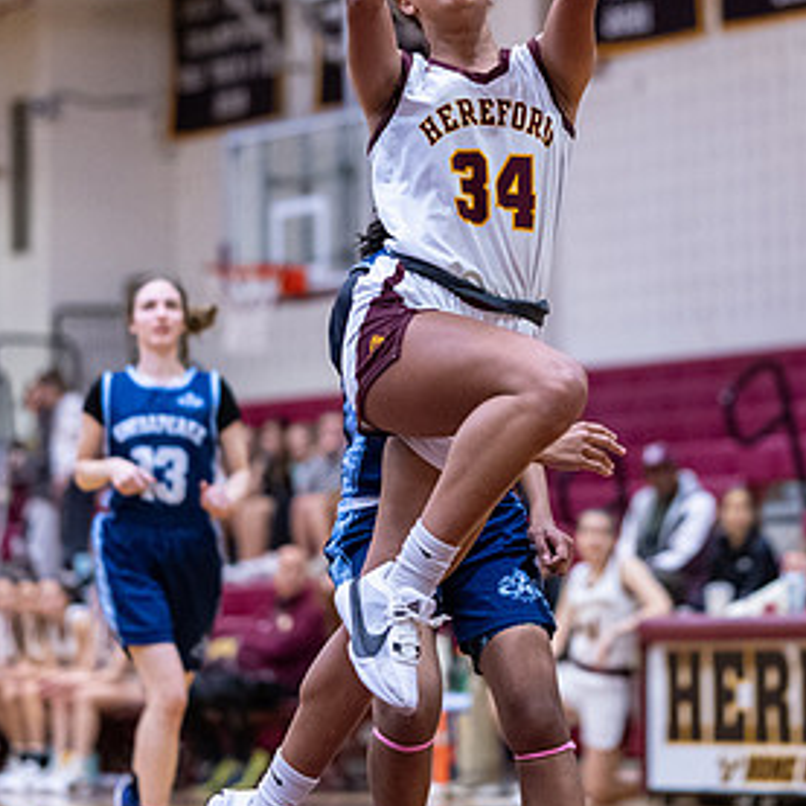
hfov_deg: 9.0
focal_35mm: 194
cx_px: 543
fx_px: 5111
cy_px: 200
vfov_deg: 9.0
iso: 2800
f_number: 1.8
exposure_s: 1/1250
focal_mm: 85
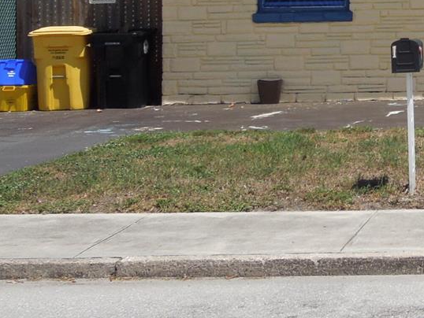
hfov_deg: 17.4
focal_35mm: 104
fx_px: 1274
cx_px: 592
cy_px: -78
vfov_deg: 13.8
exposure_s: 1/400
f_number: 7.4
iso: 100
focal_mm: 6.3
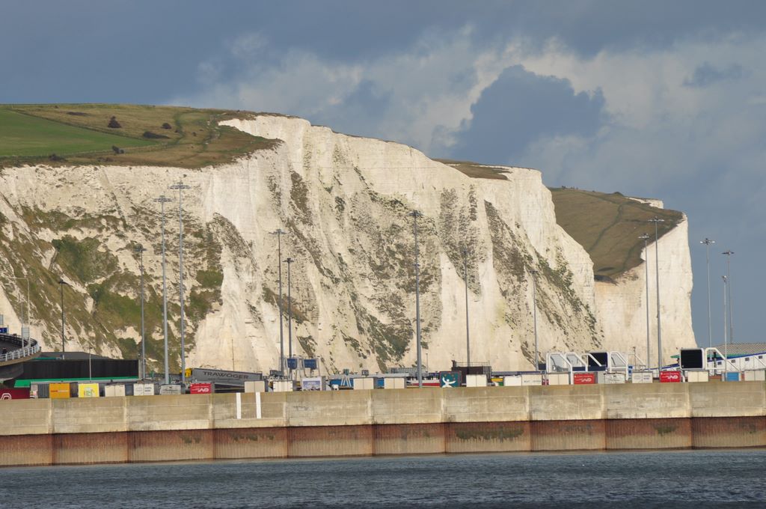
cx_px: 383
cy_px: 254
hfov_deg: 4.6
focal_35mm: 450
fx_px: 9563
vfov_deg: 3.0
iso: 200
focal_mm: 300
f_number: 11
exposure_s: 1/500
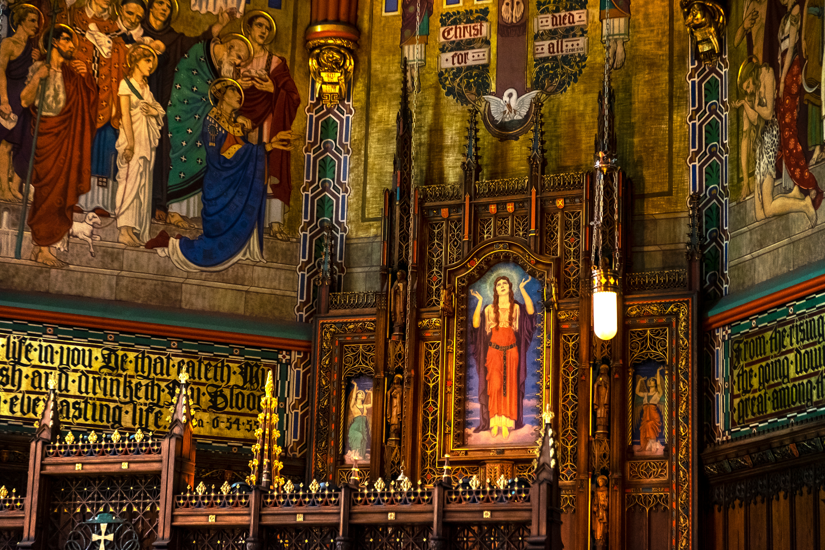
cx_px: 412
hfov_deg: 24.5
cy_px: 275
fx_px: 1902
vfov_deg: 16.5
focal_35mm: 83
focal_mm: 55
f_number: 4
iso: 1600
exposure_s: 1/60
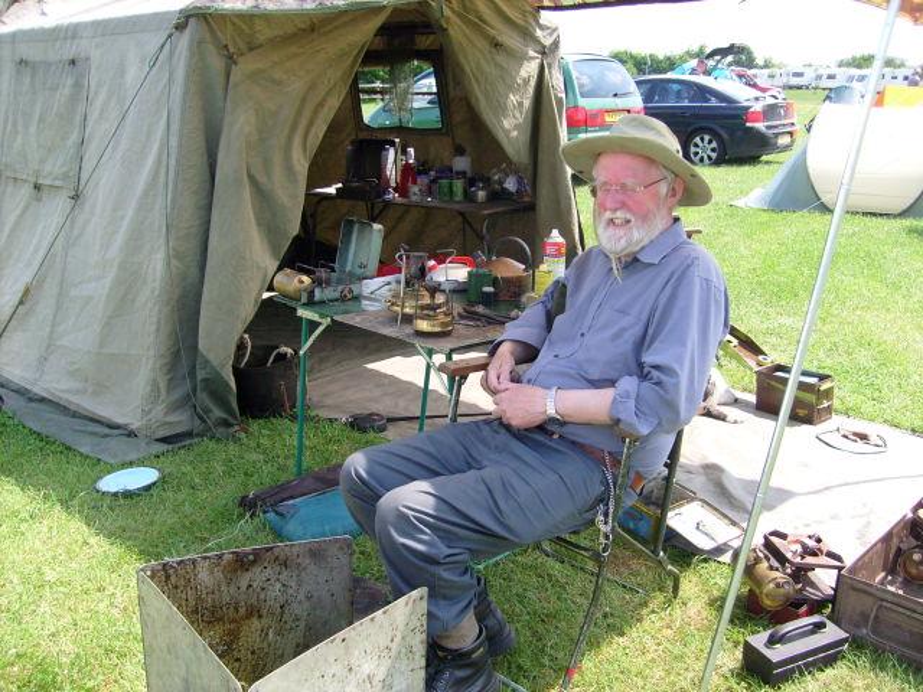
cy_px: 346
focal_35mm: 35
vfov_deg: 40.7
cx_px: 462
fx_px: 933
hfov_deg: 52.6
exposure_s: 1/90
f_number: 7.1
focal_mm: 5.8
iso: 80
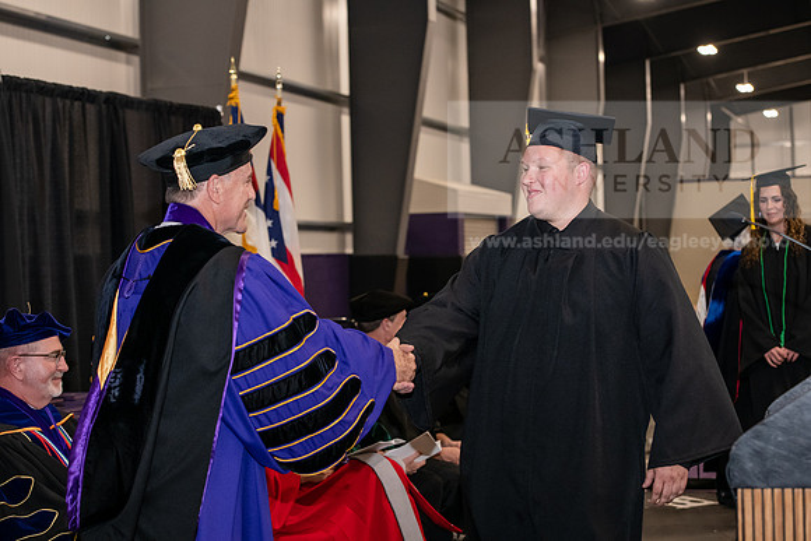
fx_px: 1577
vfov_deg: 19.5
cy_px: 270
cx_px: 406
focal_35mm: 70
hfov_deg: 28.8
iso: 2500
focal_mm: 70
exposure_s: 1/200
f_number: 5
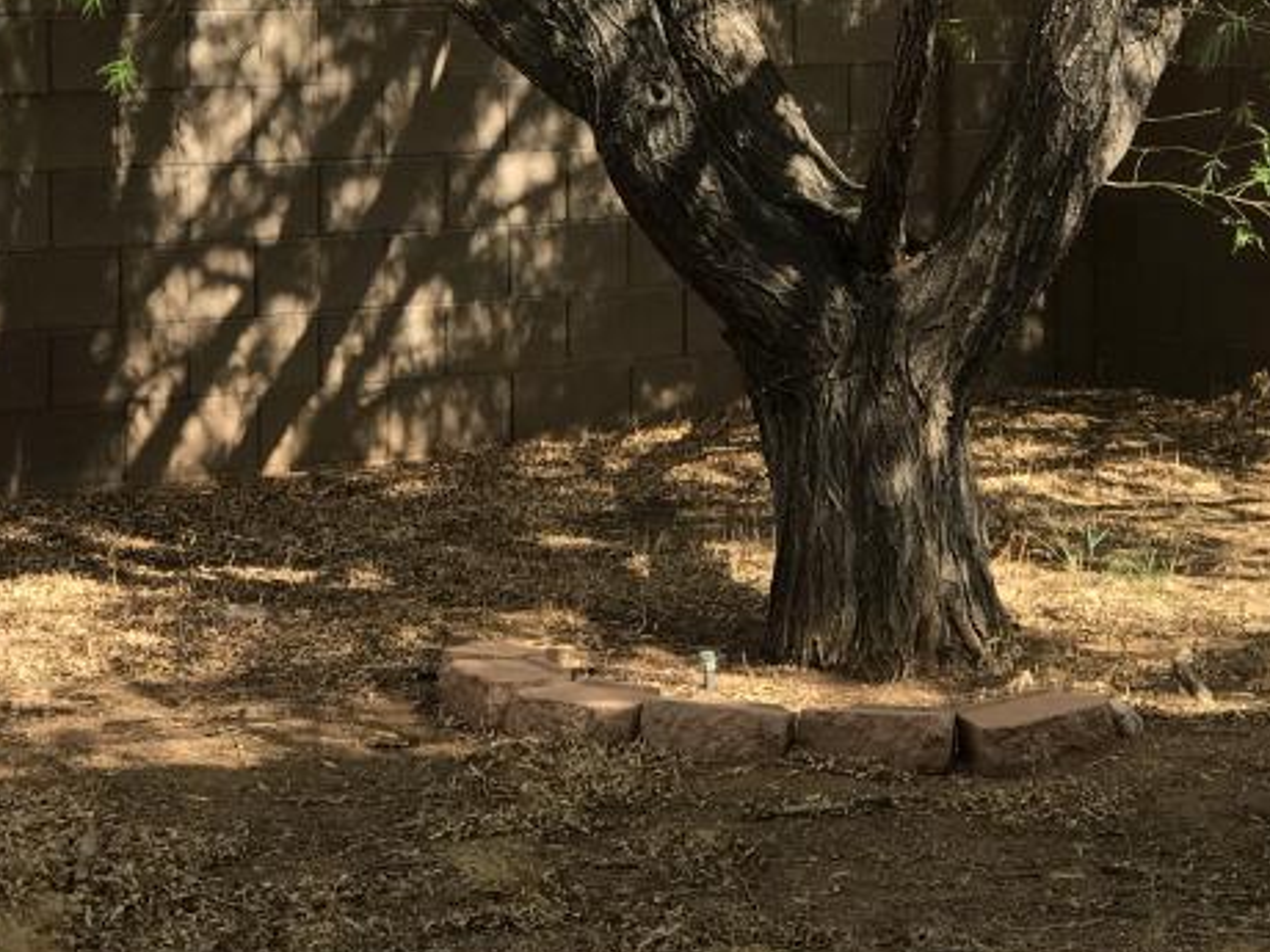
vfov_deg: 11.5
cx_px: 895
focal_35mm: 127
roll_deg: +0.1
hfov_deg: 15.5
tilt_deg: -0.5
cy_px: -25
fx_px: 4659
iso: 20
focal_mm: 6.6
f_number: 2.8
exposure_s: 1/295
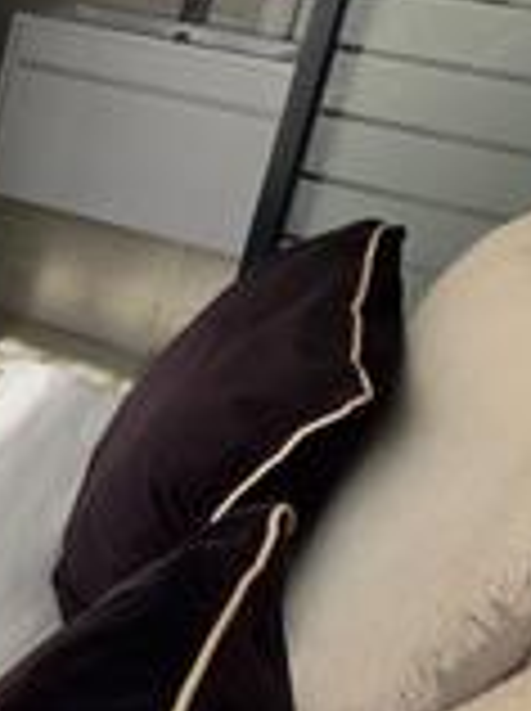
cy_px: 135
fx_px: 1354
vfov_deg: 28.7
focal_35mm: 66
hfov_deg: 15.5
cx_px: -644
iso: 32
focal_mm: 2.2
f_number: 1.9
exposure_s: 1/516
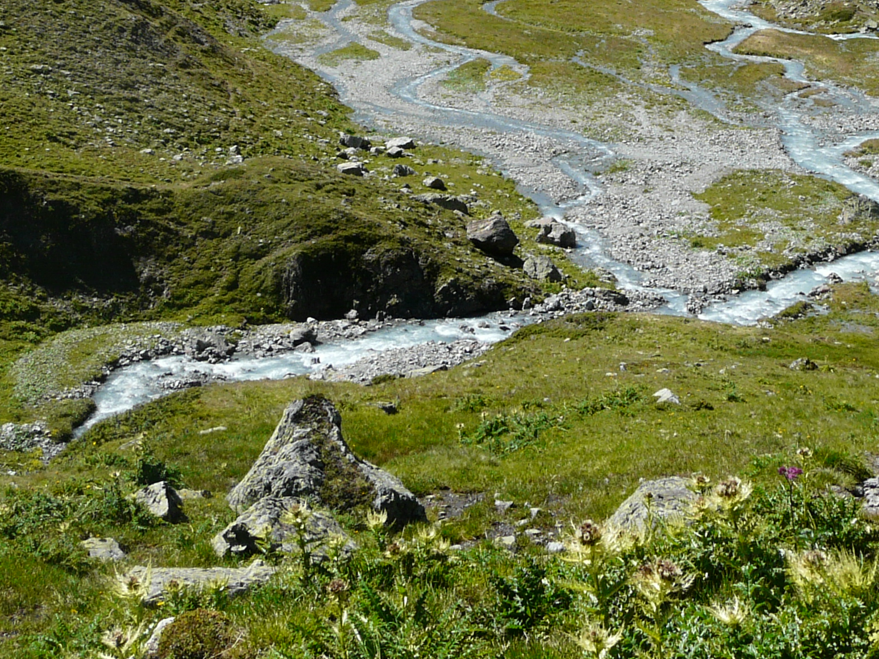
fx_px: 1930
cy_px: -5
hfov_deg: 25.4
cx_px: 621
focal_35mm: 76
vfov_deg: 18.9
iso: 100
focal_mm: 5.9
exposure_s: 1/320
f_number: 5.6
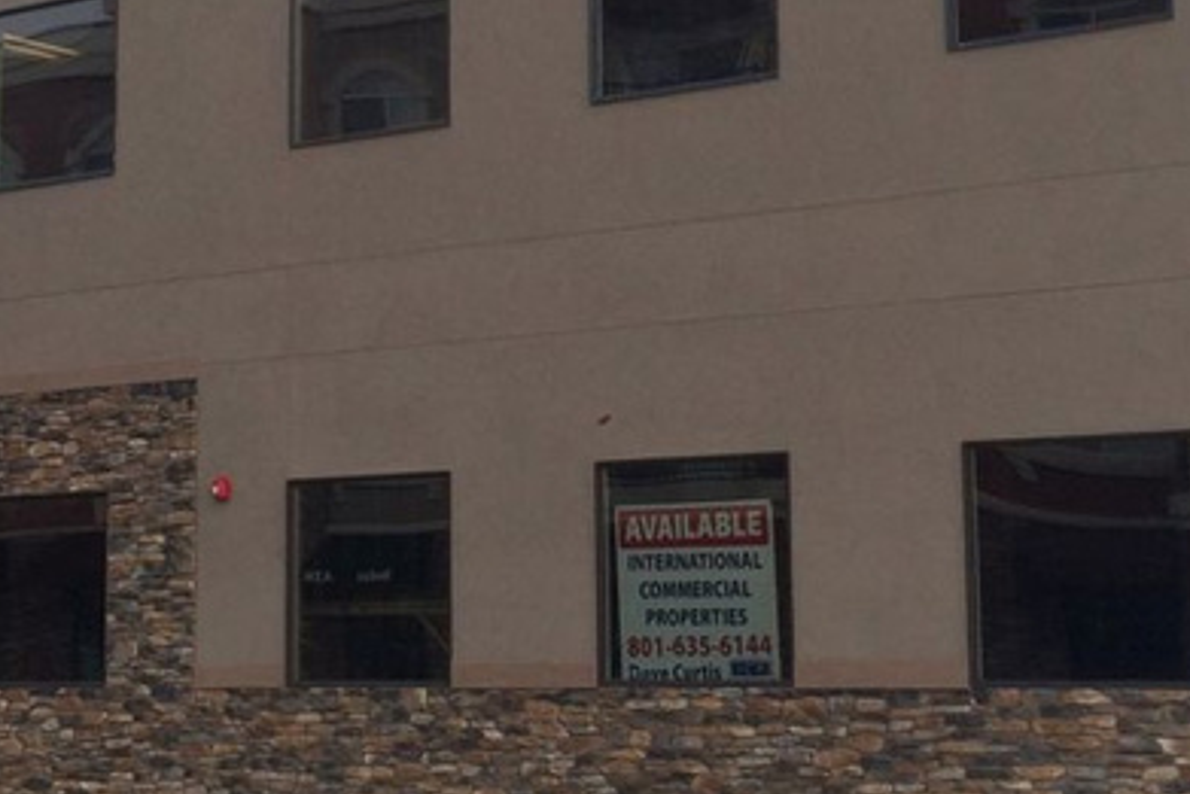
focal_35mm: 79
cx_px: 554
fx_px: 2612
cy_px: 237
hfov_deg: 25.7
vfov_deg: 17.2
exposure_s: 1/2283
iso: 32
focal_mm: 4.15
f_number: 2.2
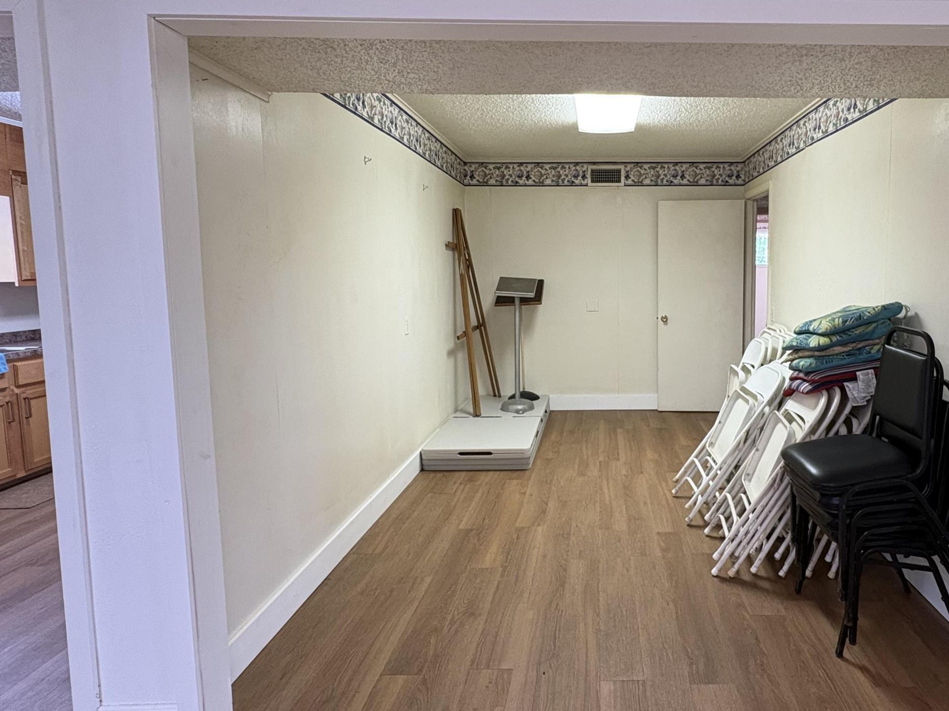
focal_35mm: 23
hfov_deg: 72.3
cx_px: 609
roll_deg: +0.9
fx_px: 630
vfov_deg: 58.8
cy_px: 329
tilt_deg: -5.5
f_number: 2.2
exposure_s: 1/60
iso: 320
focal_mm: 2.22
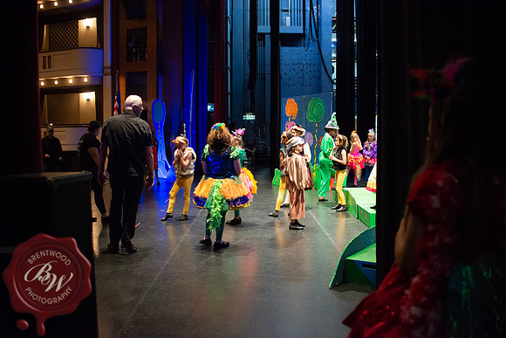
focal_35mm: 35
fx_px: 492
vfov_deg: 37.9
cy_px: 169
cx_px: 253
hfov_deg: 54.4
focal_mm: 35
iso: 6400
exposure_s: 1/200
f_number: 2.8
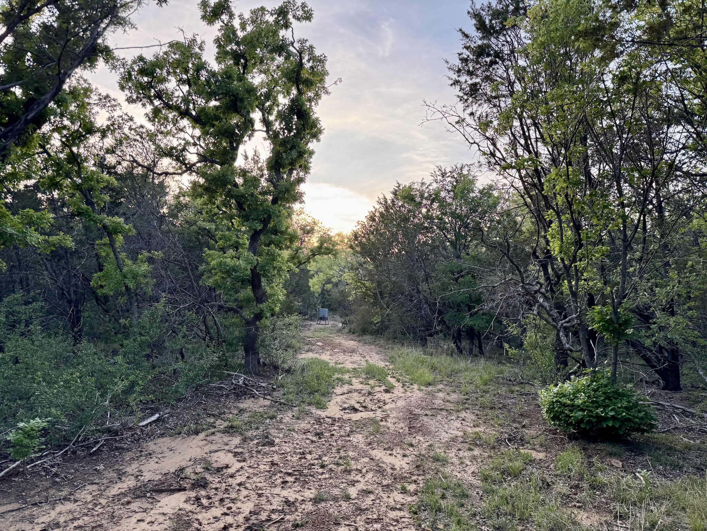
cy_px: 266
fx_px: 490
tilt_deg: -2.7
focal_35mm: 24
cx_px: 354
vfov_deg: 56.8
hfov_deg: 71.6
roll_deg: -6.8
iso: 80
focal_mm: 6.76
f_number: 1.78
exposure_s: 1/287
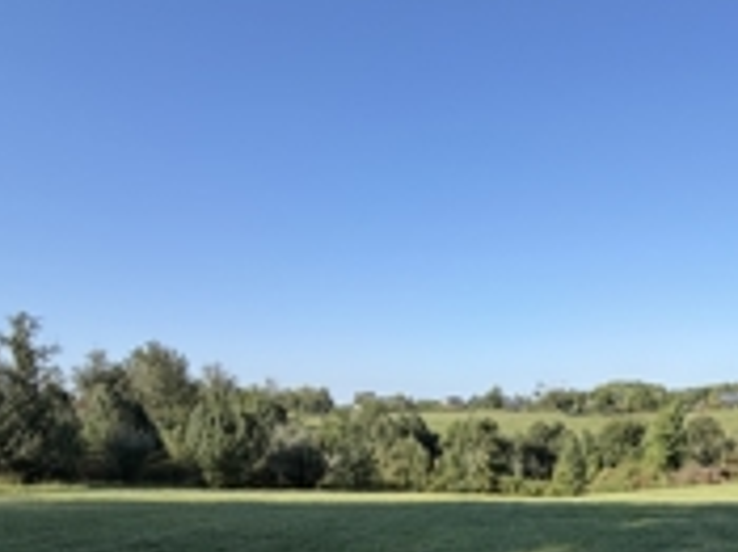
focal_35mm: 32
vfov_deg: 40.4
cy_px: 510
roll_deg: +2.4
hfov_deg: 53.1
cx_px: 590
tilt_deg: -8.0
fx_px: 682
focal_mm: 2.22
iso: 32
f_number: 2.2
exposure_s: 1/770
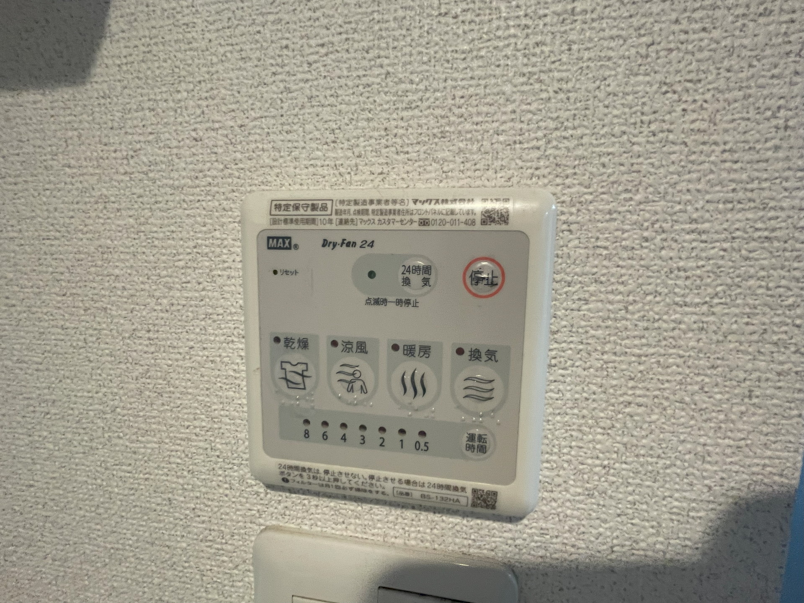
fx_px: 372
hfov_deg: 94.5
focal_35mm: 16
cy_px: 302
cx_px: 402
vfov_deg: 78.1
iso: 160
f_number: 2.4
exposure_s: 1/100
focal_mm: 1.55
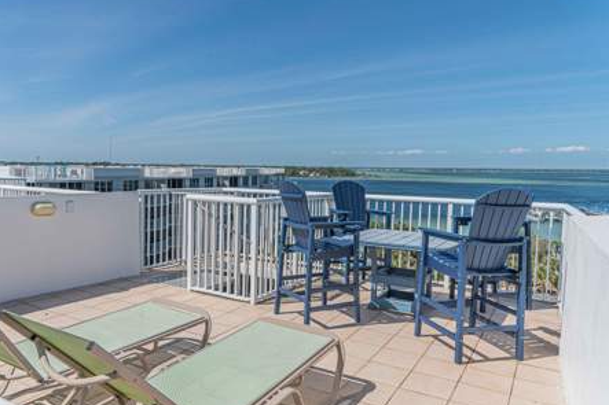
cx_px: 282
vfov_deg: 49.5
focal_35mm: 26
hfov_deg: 69.3
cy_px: 202
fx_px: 440
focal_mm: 24
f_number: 7.1
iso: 100
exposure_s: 1/500
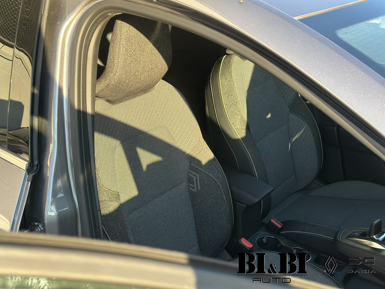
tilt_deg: -21.8
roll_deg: +0.1
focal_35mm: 48
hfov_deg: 39.7
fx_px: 534
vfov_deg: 30.3
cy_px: 144
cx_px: 192
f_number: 1.78
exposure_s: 1/663
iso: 100
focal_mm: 6.86
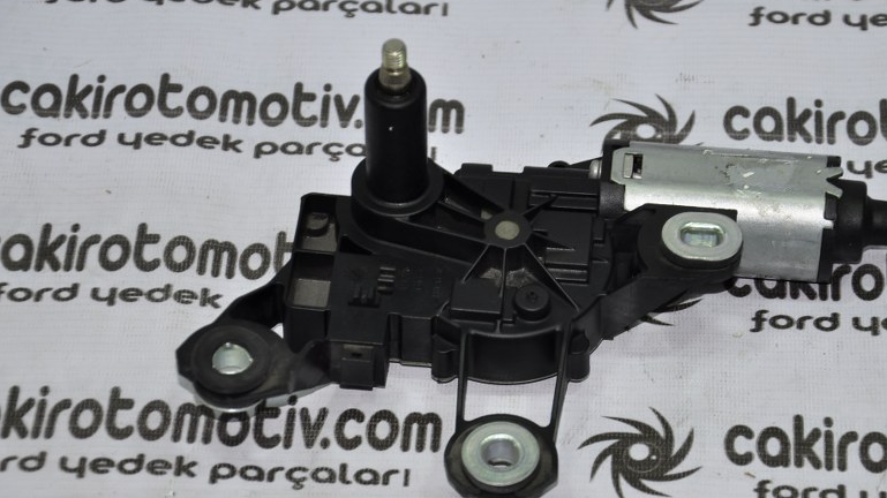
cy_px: 254
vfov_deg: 8.2
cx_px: 518
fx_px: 3456
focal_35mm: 147
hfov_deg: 14.6
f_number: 5.3
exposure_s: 1/60
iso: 200
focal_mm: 80
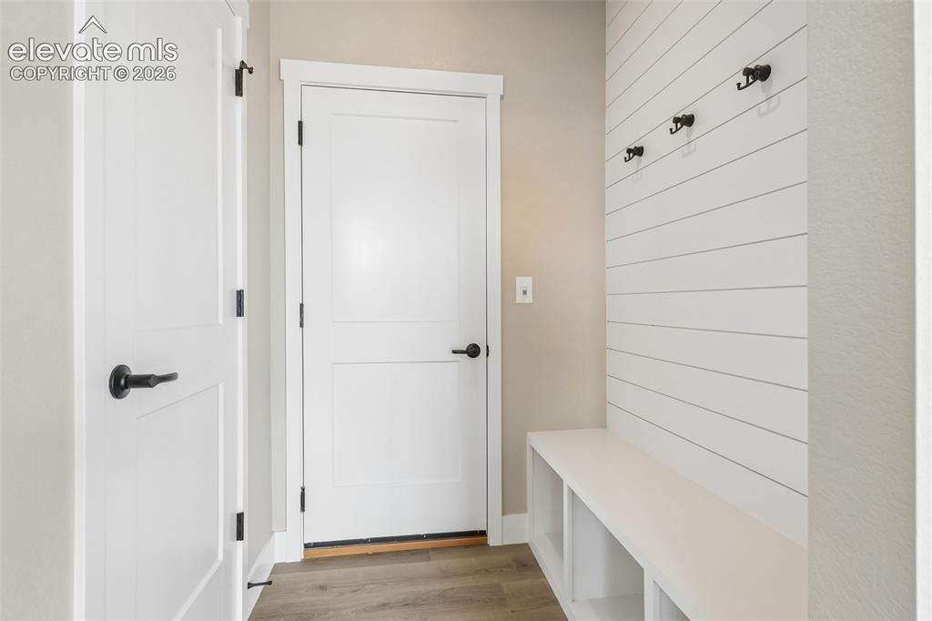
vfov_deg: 72.0
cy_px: 310
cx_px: 466
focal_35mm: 16
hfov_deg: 95.0
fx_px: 427
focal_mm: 11
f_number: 8
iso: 200
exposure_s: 1/30
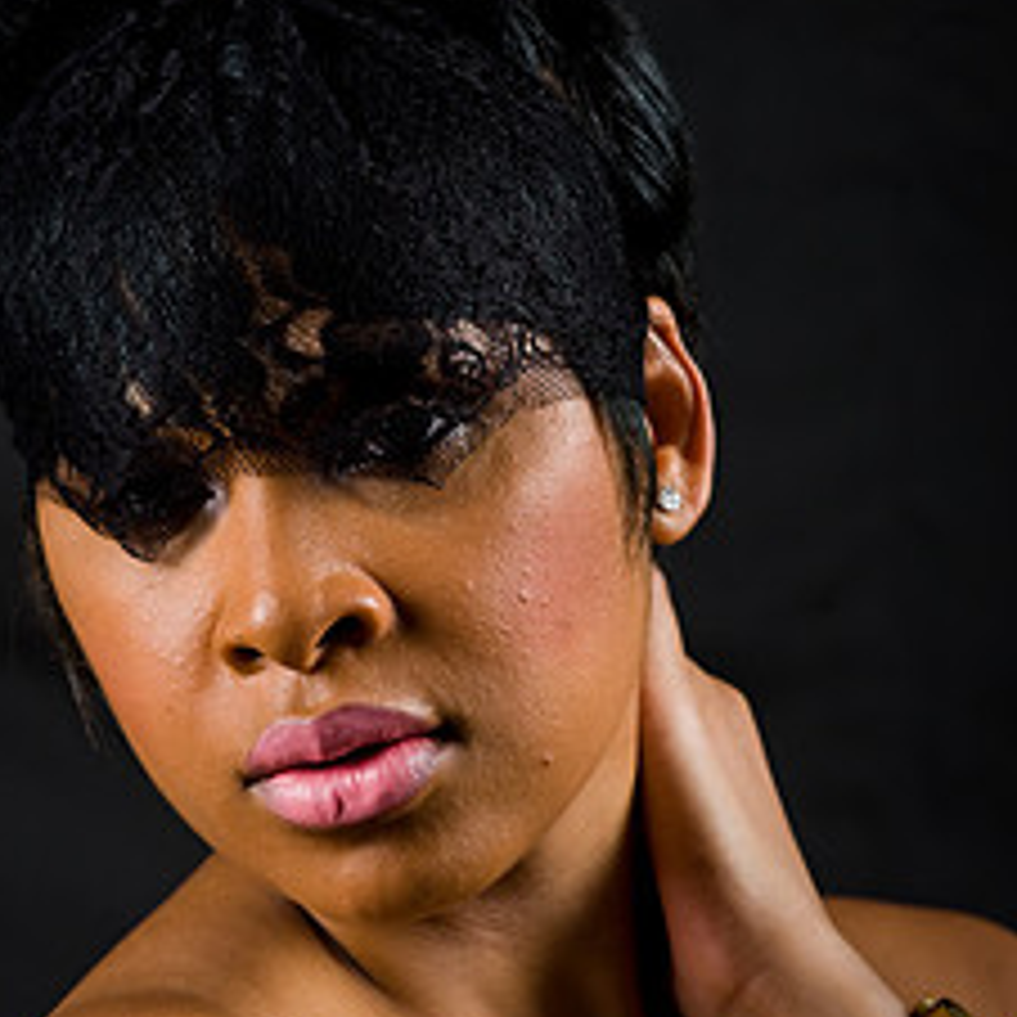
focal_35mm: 338
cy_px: 549
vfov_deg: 5.2
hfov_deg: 5.2
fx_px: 11235
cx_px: 362
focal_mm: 200
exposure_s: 1/125
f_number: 5.6
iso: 200
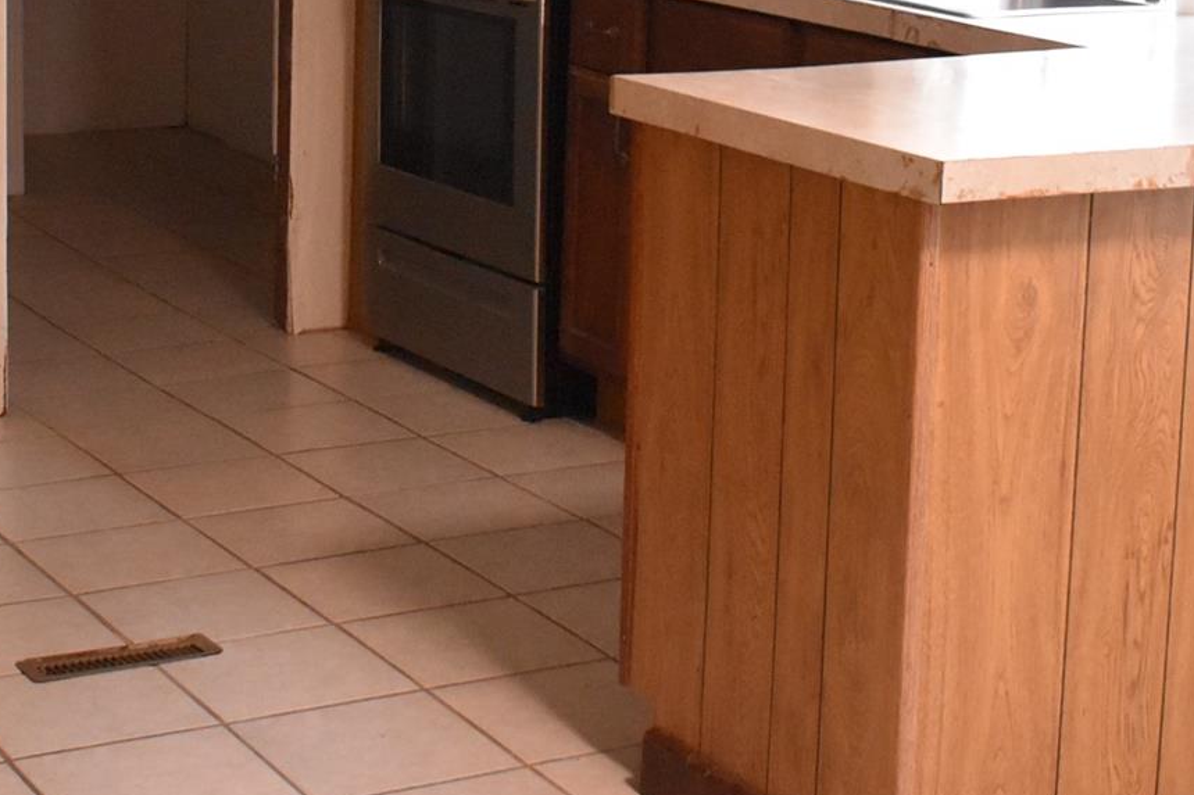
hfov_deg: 24.7
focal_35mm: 82
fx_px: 2725
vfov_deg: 16.4
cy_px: 98
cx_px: 468
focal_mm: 23
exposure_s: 1/125
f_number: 3.8
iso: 5000
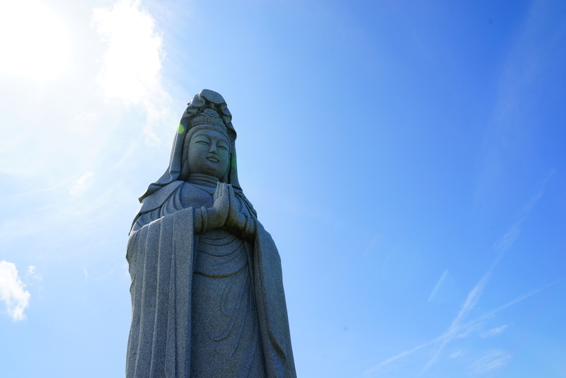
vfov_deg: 53.2
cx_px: 283
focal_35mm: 24
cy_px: 189
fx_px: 377
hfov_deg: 73.7
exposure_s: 1/125
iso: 100
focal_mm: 24
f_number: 11
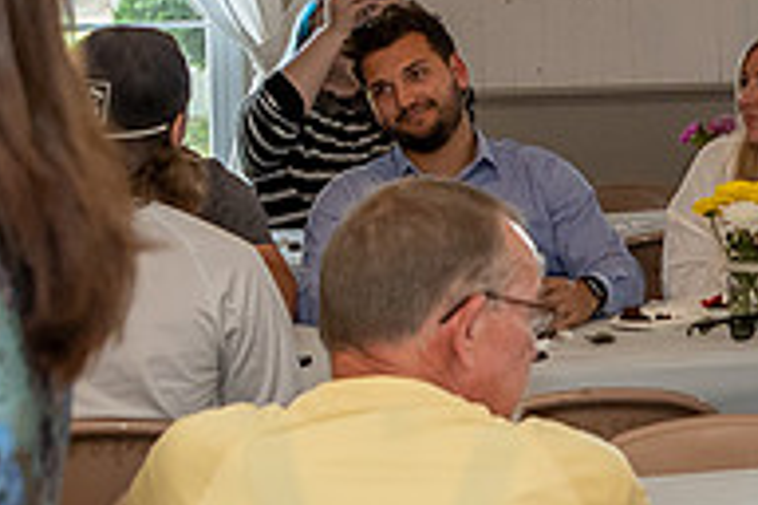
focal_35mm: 146
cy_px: 28
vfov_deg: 9.3
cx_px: 1423
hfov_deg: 12.6
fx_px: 3074
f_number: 4
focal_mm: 24
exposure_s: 1/125
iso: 800
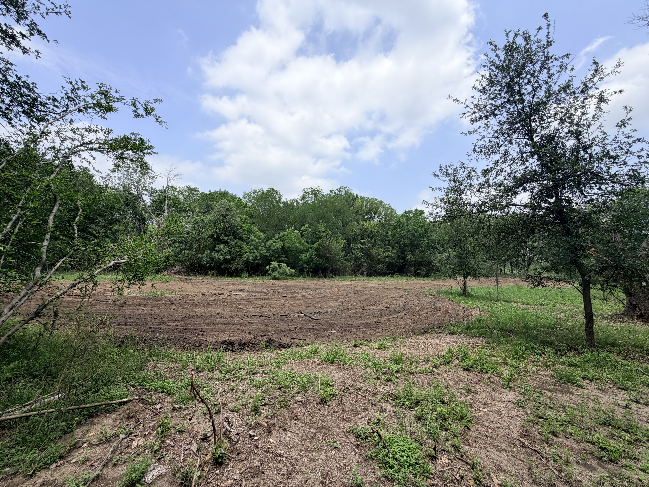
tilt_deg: +4.6
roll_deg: -1.7
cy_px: 244
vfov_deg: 85.7
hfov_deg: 102.1
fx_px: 262
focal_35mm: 14
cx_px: 324
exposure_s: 1/985
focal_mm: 2.22
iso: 20
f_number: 2.2
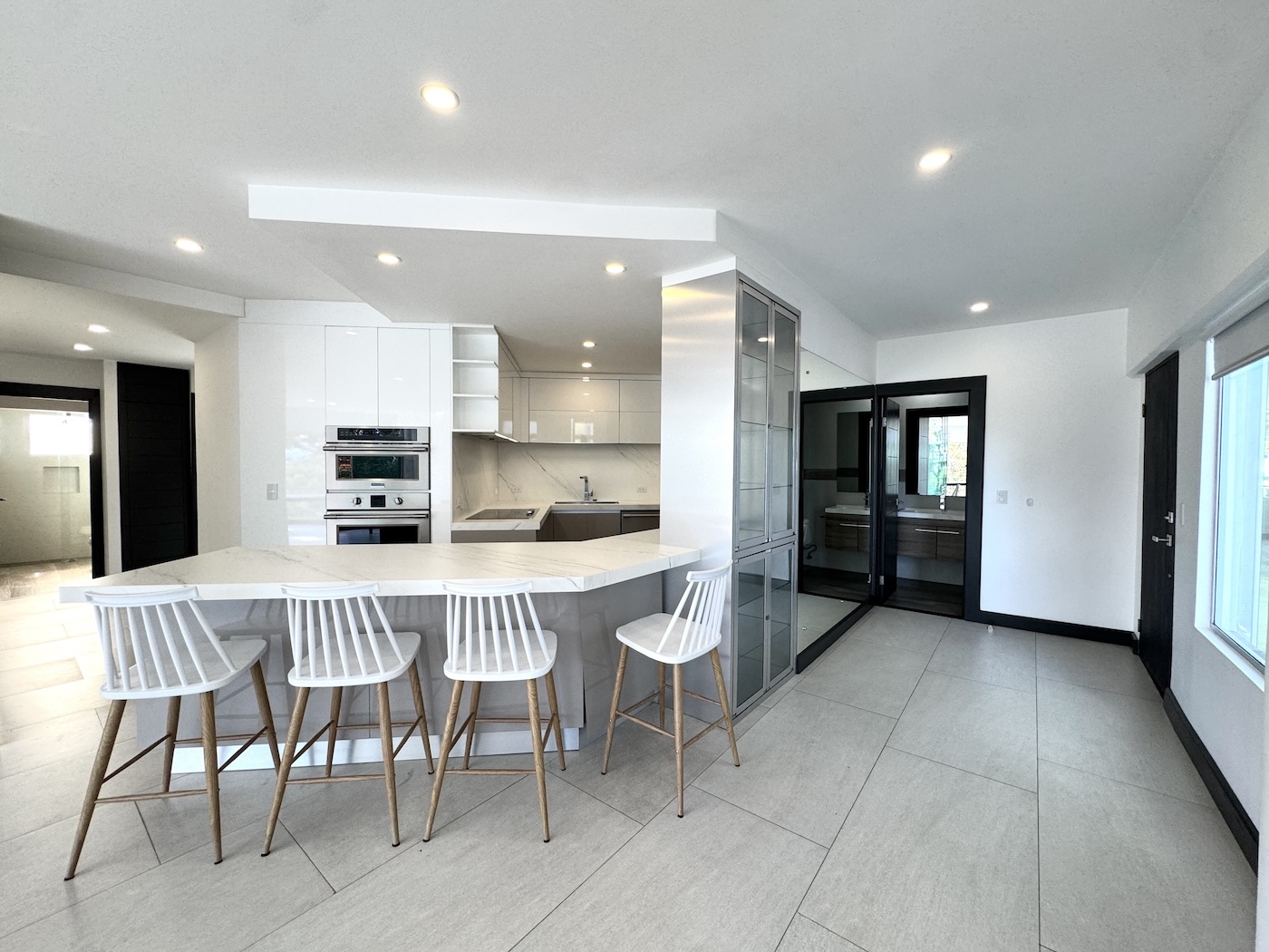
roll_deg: +0.3
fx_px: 513
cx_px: 634
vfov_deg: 85.7
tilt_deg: -1.6
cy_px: 476
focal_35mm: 14
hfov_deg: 102.1
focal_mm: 2.22
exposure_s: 1/120
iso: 125
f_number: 2.2
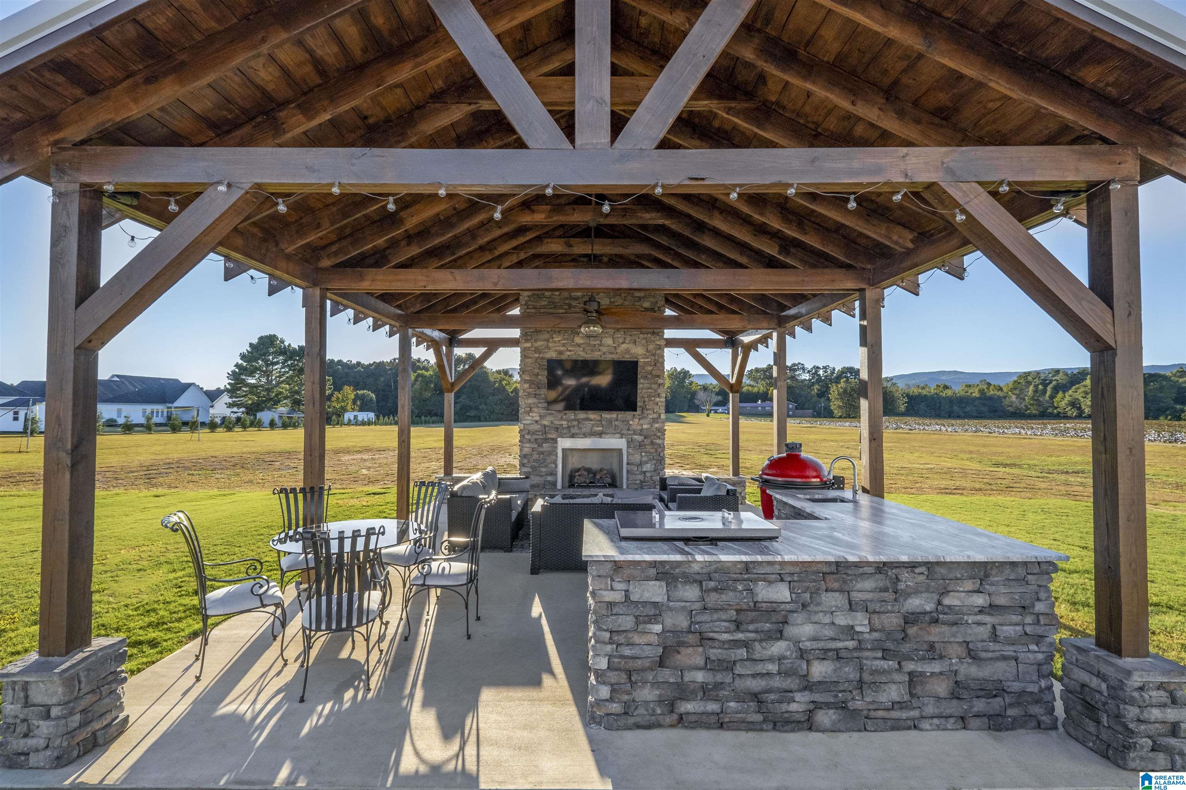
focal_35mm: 15
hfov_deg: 100.4
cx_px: 593
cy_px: 395
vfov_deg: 77.3
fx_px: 494
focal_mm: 10
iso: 800
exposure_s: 1/500
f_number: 8
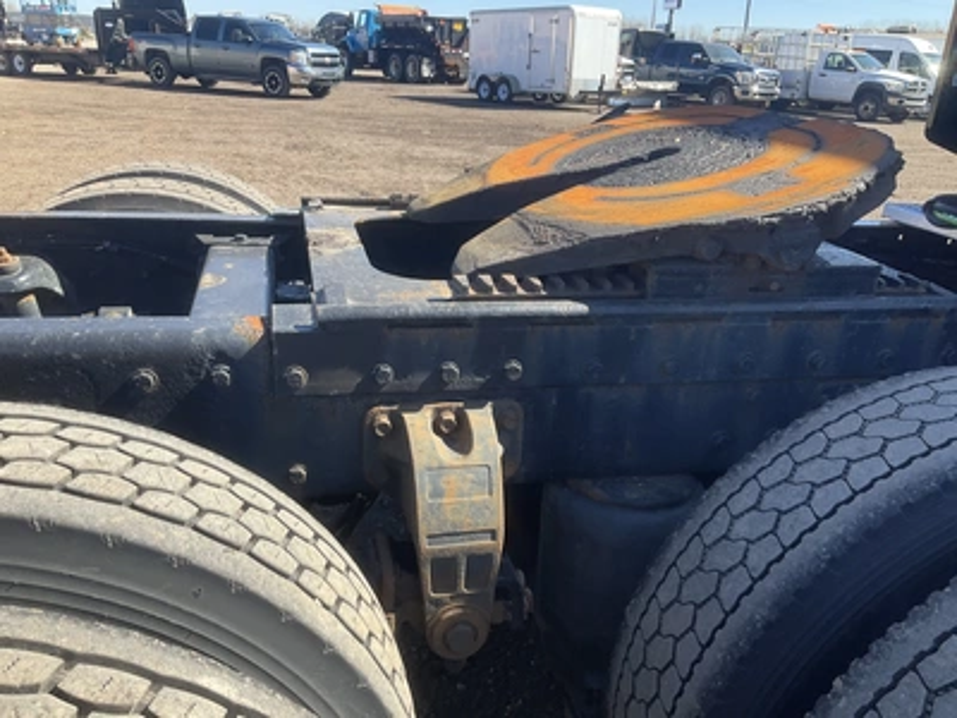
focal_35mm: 29
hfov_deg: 61.7
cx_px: 478
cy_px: 359
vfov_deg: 48.2
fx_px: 802
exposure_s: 1/422
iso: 25
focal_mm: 3
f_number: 1.8
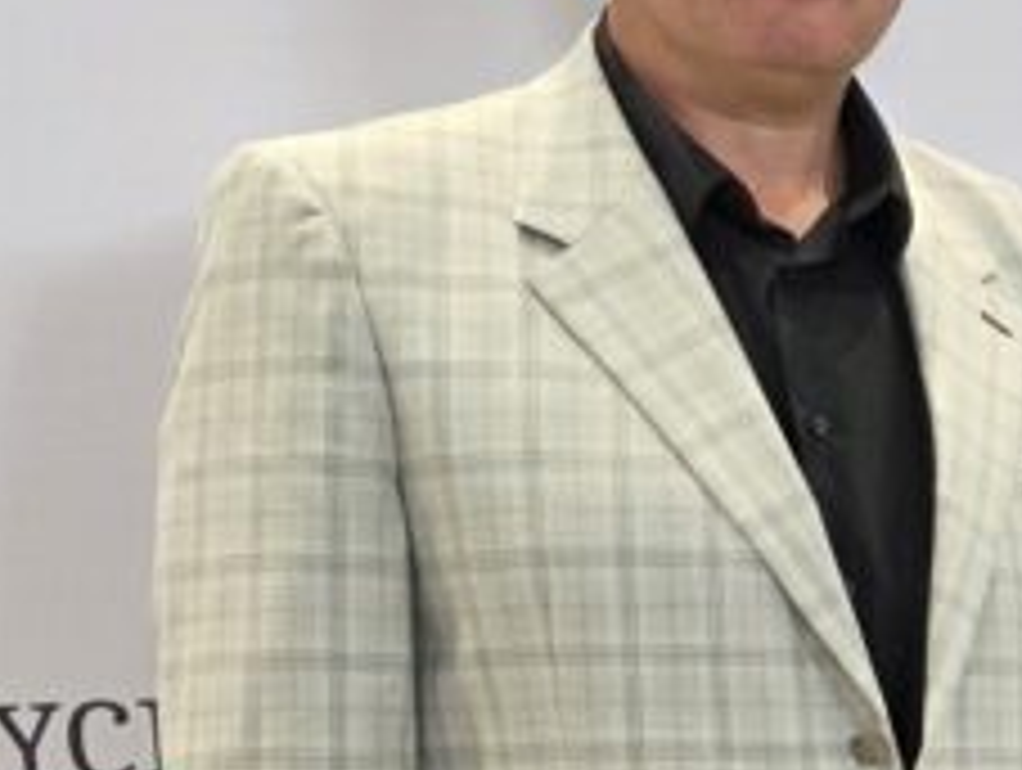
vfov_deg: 13.0
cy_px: 1182
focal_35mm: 108
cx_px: 2089
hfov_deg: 14.7
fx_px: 3194
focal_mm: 6.3
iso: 160
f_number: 1.7
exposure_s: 1/60
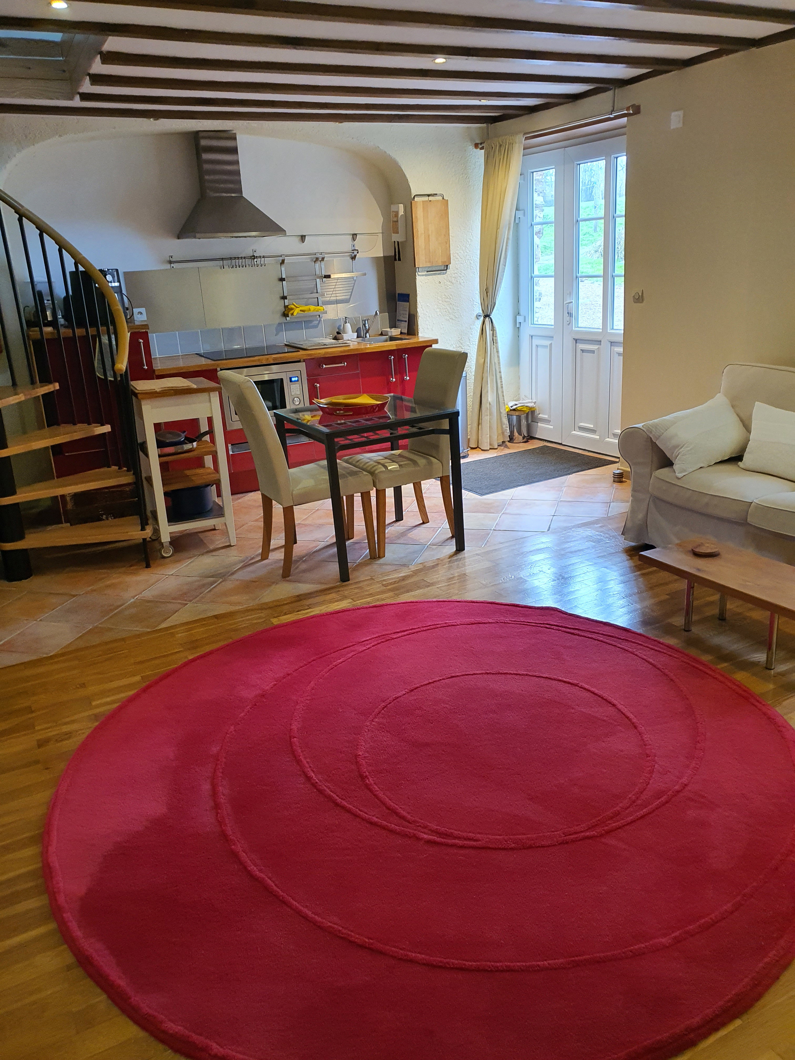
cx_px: 398
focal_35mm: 26
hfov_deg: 53.1
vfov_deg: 67.3
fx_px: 796
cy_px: 530
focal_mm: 4.3
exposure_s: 1/50
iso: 250
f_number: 1.5
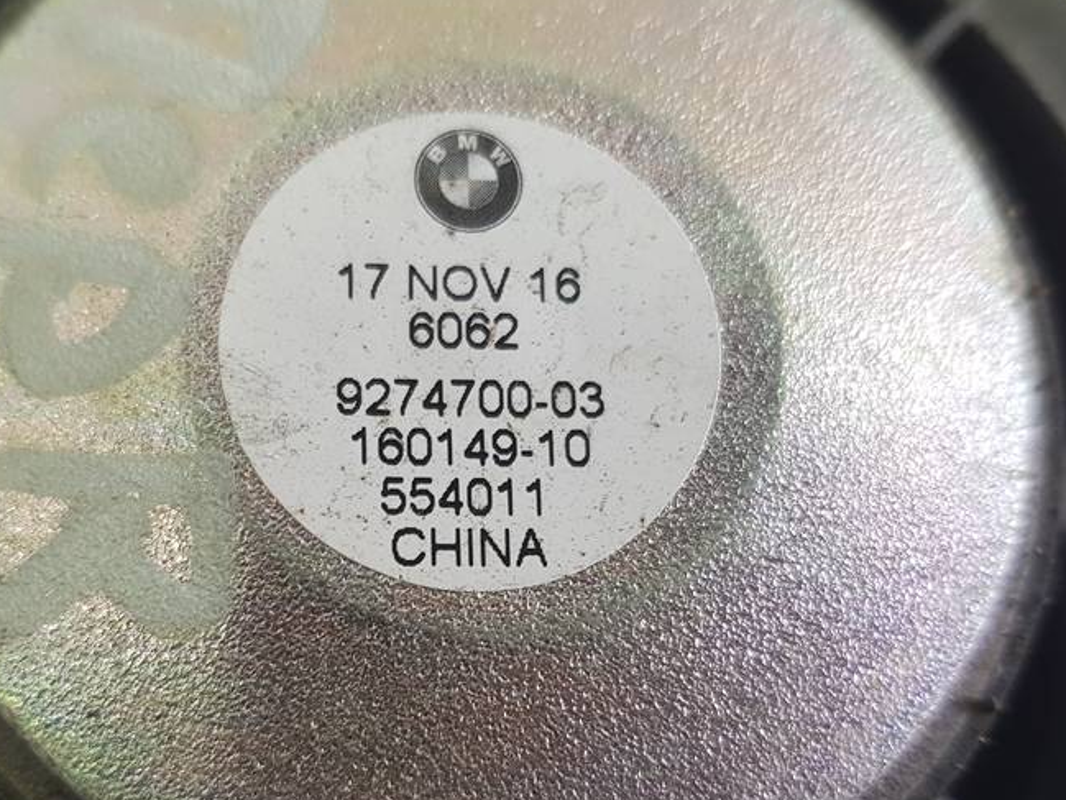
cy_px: 585
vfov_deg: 34.5
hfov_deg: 45.4
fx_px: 1263
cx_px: 401
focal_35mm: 41
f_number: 1.7
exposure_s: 1/100
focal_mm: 4.2
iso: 80
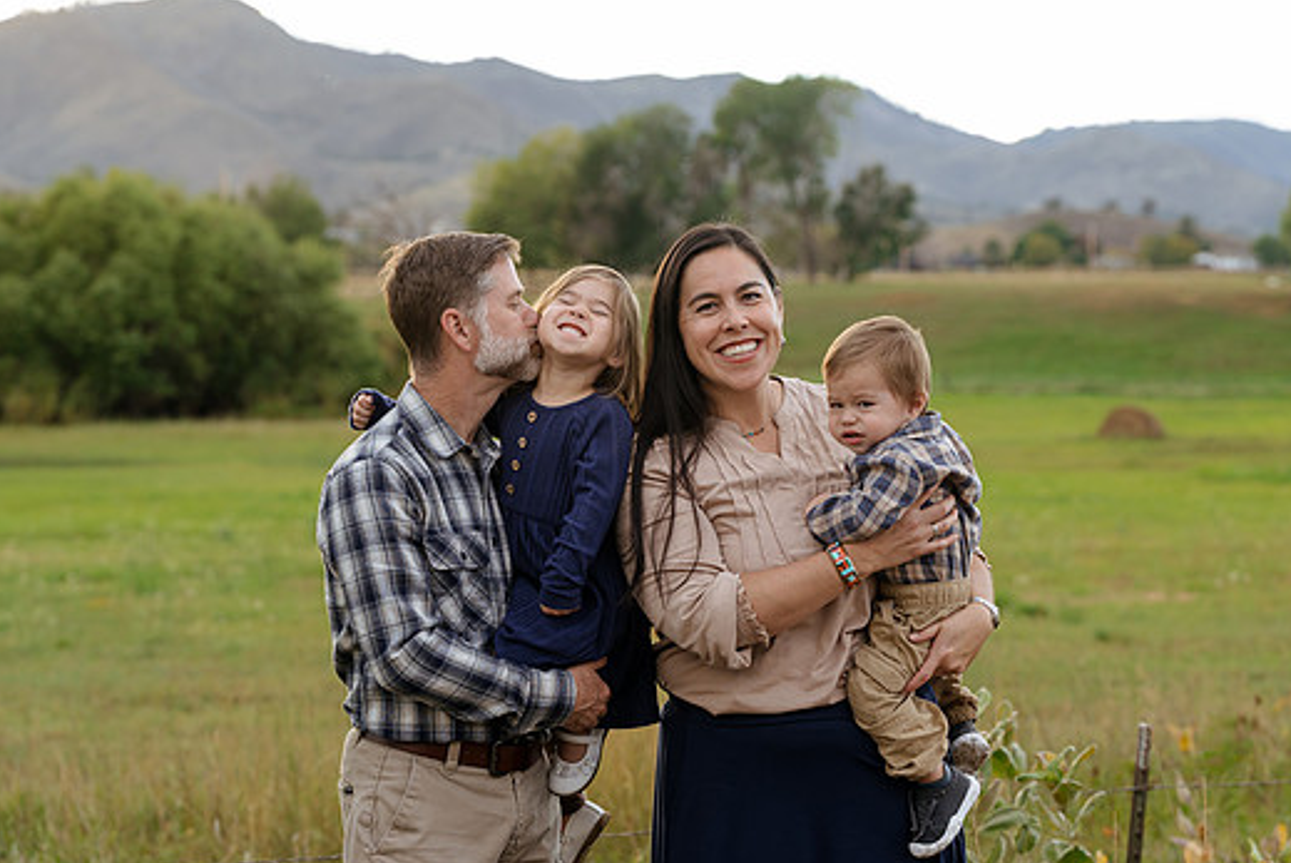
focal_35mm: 115
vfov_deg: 11.9
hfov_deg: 17.8
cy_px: 436
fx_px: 4127
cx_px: 701
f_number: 5.6
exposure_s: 1/200
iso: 640
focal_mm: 103
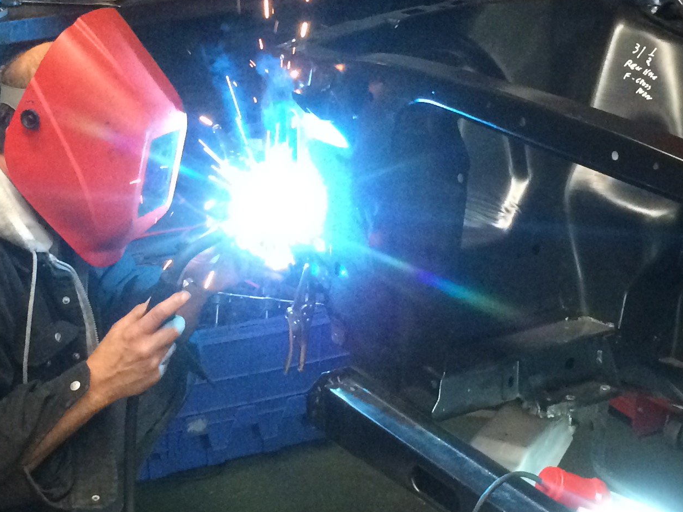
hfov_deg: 25.6
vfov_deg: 19.4
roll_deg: +1.1
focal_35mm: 76
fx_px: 1500
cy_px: 243
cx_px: 305
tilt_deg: -21.3
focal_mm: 4.15
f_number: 2.2
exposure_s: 1/30
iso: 320
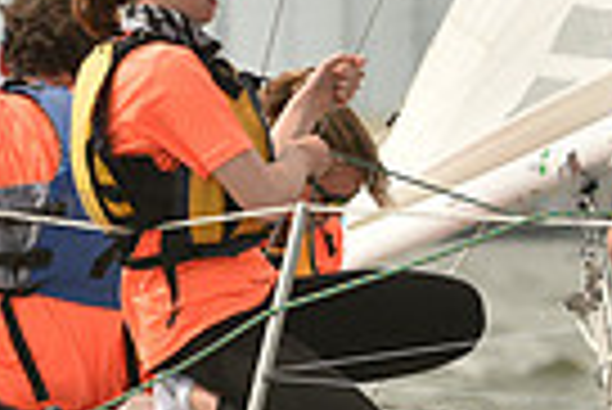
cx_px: 328
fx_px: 14516
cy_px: 439
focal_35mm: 853
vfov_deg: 1.6
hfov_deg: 2.4
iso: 320
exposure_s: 1/1600
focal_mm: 200
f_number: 5.6
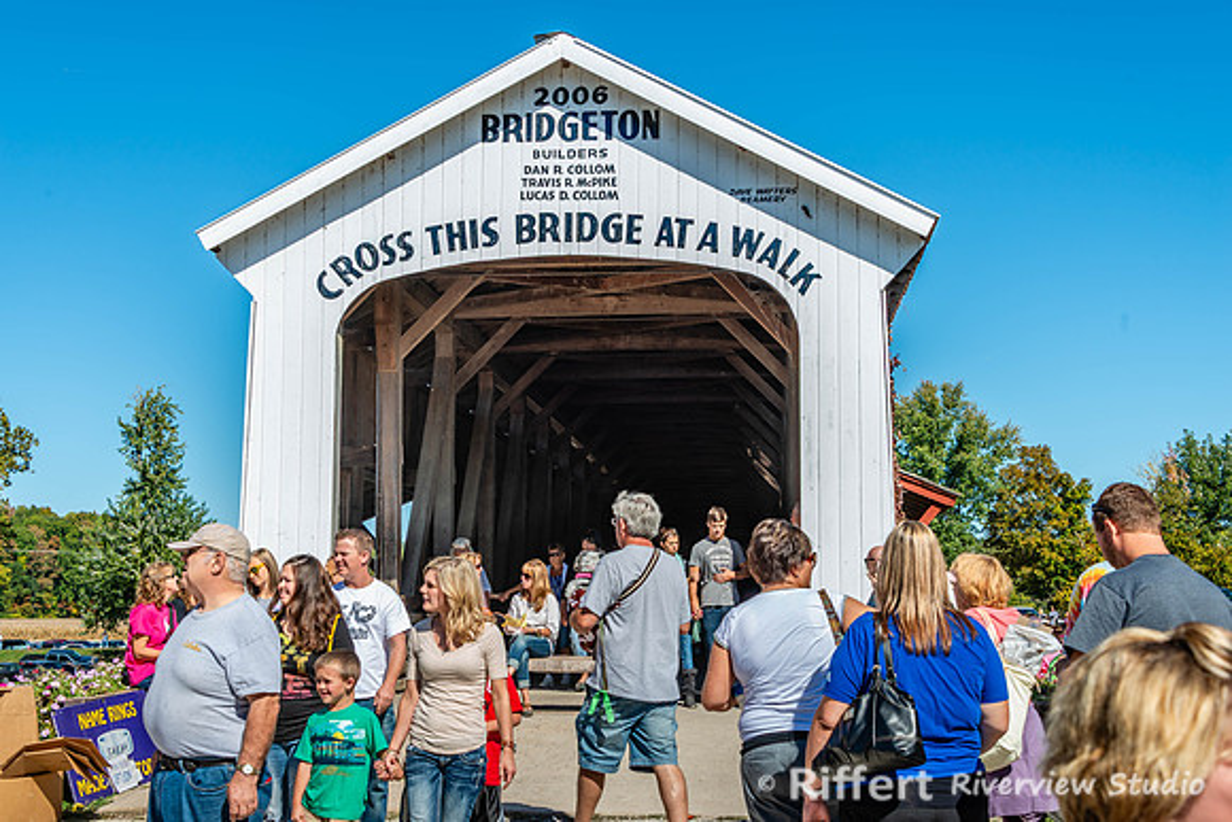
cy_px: 411
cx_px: 616
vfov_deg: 28.0
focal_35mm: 48
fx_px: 1649
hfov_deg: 41.0
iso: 100
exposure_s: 1/160
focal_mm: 48
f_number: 9
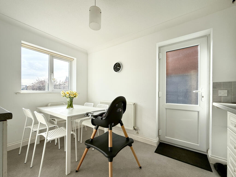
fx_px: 95
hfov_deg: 102.1
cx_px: 118
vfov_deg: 85.7
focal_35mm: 14
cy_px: 88
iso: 50
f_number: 2.2
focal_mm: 2.22
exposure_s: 1/324
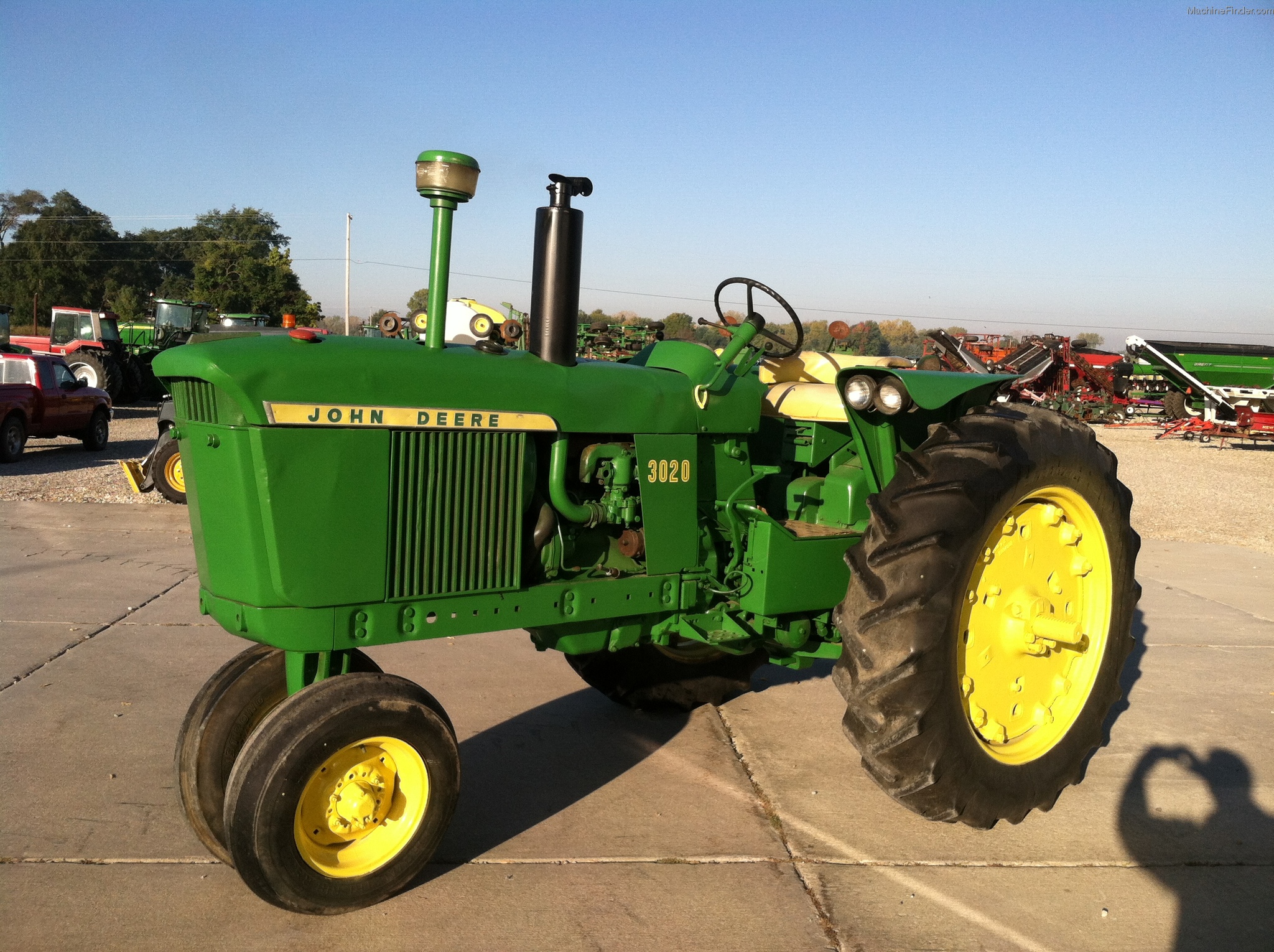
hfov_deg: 52.7
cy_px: 476
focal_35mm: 35
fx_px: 1286
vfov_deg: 40.6
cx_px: 637
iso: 80
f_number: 2.8
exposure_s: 1/1011
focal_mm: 3.85
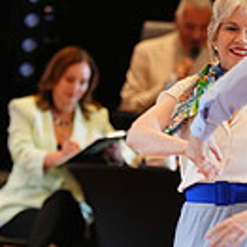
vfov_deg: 2.7
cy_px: 313
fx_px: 5263
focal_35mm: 652
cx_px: 331
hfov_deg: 2.7
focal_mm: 173
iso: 1250
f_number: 3.5
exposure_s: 1/200
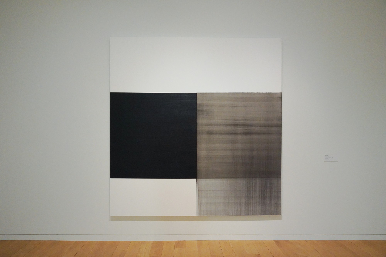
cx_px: 193
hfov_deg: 57.2
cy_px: 128
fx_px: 354
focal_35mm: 33
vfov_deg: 40.0
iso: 8000
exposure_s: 1/100
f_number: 9
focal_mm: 33
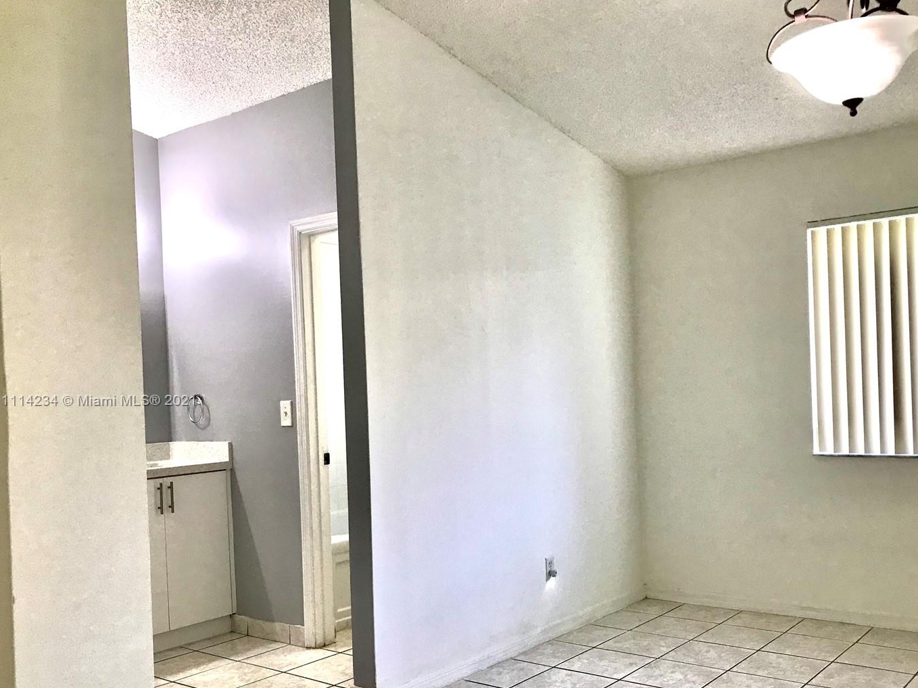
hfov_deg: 55.2
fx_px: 875
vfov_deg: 42.8
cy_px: 401
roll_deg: +2.2
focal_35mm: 33
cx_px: 521
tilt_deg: -0.1
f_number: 1.8
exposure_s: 1/40
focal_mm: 3.99
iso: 25
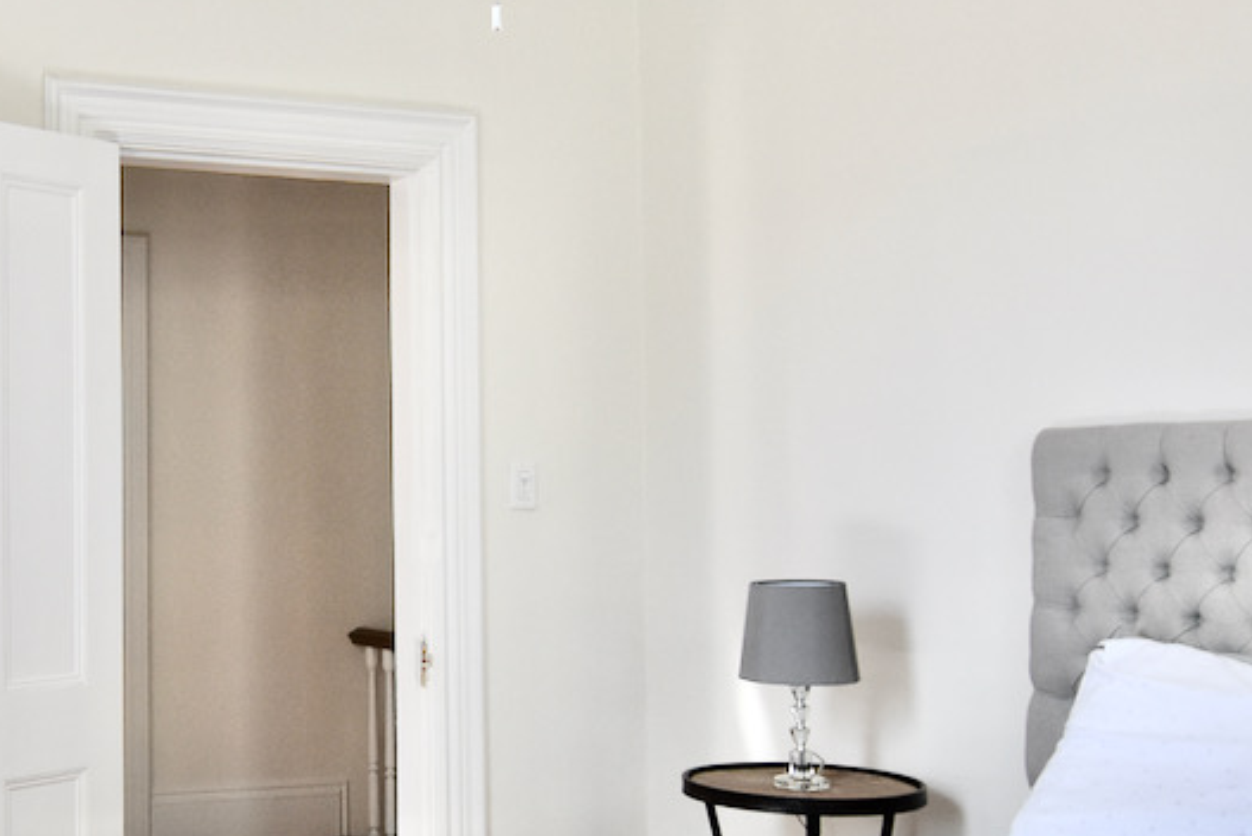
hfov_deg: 36.9
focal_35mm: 51
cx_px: 173
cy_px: 413
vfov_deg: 26.5
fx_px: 1775
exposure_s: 1/160
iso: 800
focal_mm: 14
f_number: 6.3
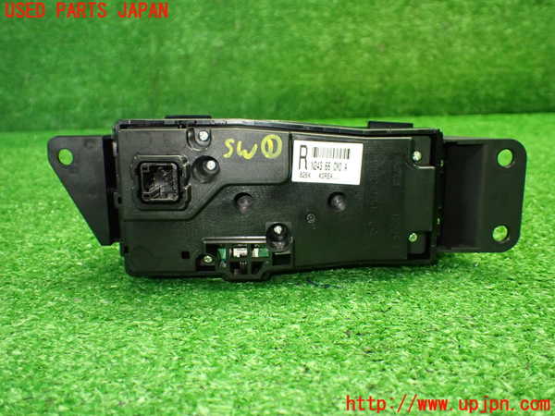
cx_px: 278
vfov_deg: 46.8
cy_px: 208
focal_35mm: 30
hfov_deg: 60.0
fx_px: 481
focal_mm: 5.4
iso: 800
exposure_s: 1/100
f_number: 2.3
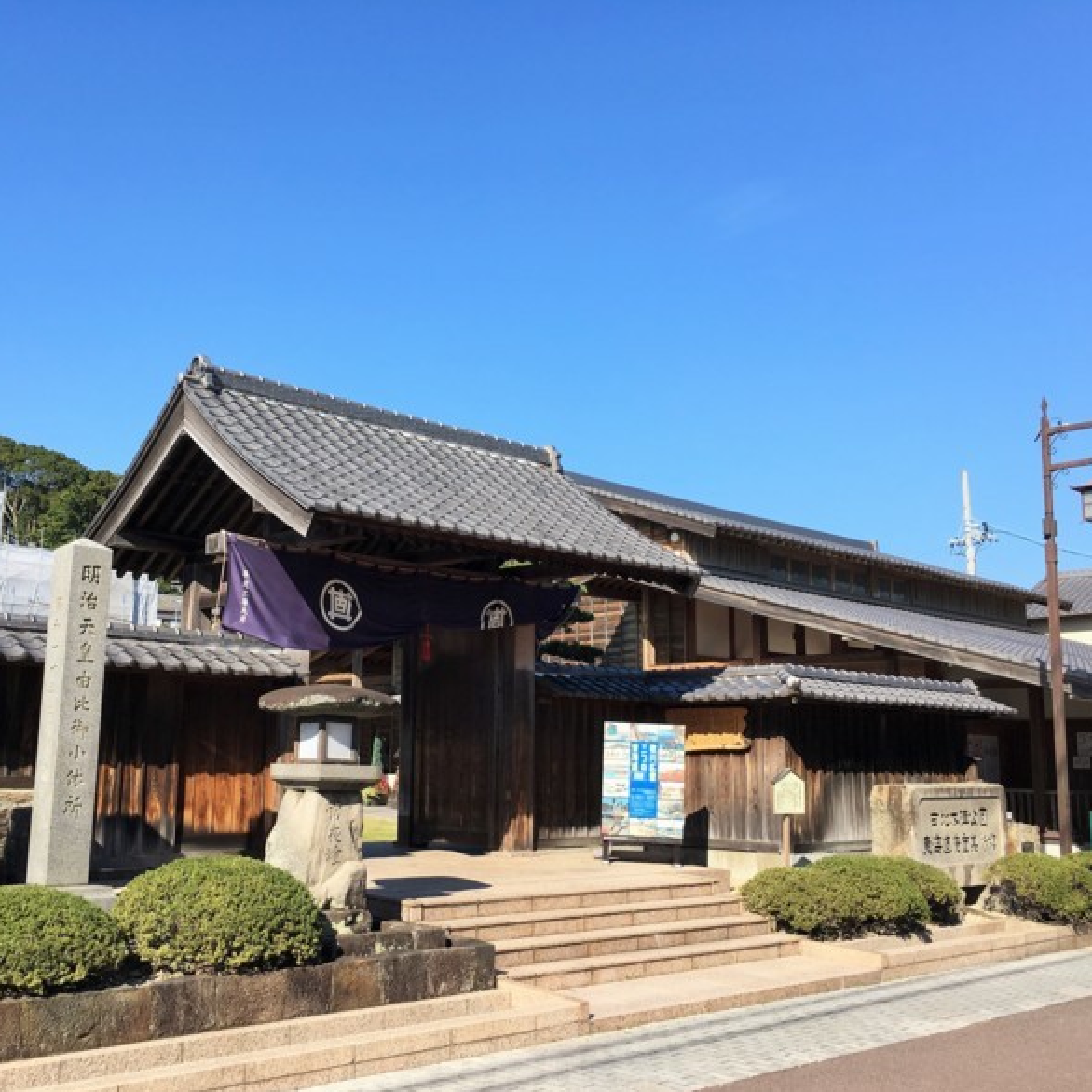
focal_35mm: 35
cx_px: 475
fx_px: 1249
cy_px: 557
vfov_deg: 47.2
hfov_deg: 47.1
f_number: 2.2
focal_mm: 4.15
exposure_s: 1/1131
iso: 25
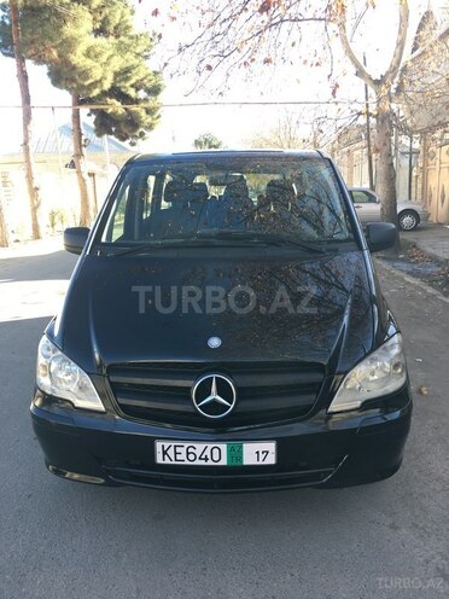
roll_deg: +1.1
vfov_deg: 61.7
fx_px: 502
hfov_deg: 48.2
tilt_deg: -13.3
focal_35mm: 29
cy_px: 300
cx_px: 224
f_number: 2.2
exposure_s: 1/108
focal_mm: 4.15
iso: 25
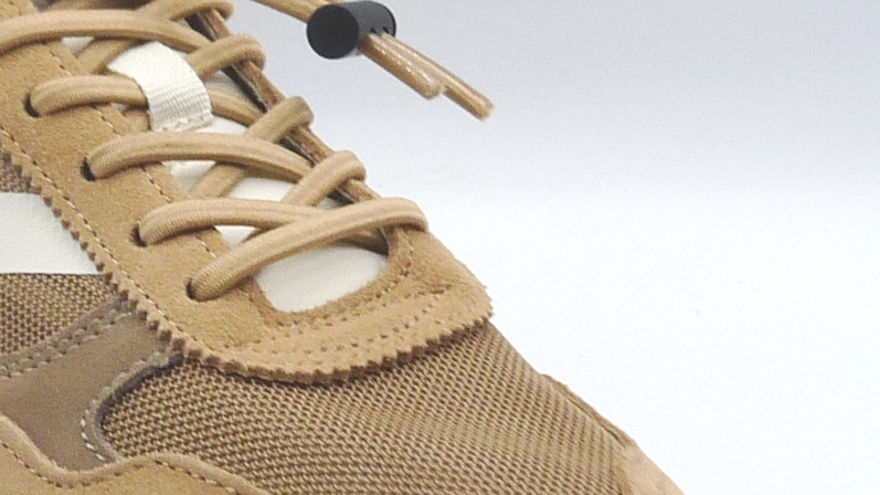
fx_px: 2450
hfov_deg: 20.1
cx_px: 161
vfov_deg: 11.5
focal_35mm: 105
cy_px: 265
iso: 100
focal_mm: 4.8
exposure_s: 1/200
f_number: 5
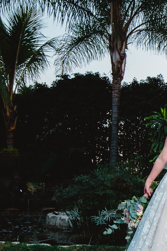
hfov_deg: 21.8
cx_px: 234
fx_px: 376
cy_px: 158
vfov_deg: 36.7
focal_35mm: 54
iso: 200
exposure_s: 1/125
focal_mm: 21
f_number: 4.5
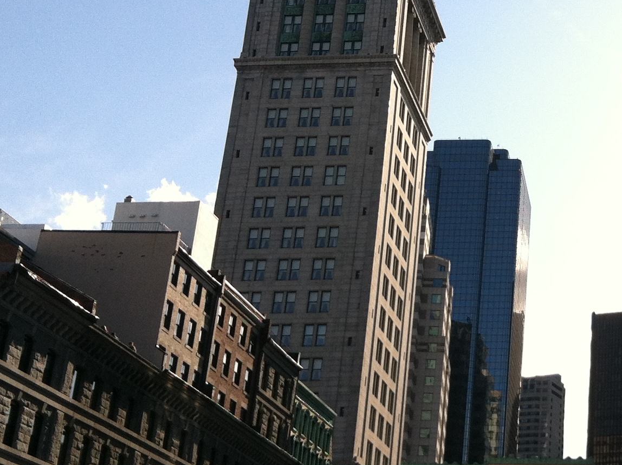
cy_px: 182
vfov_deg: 18.6
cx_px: 572
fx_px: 1418
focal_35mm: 79
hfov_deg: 24.0
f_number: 2.8
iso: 80
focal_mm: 3.85
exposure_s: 1/1034
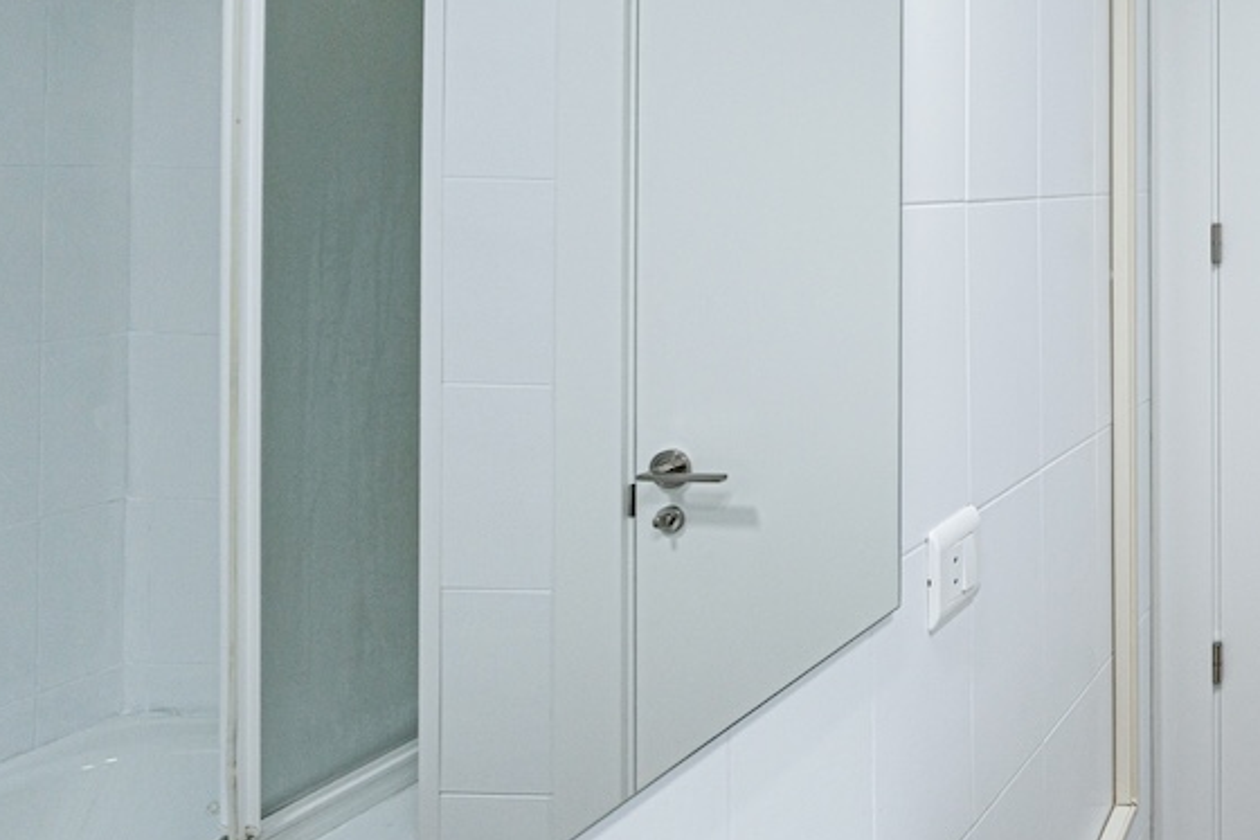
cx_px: 1431
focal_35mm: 32
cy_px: 274
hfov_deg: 43.3
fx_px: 1120
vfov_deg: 40.5
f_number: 8
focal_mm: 14
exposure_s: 1/50
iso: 320
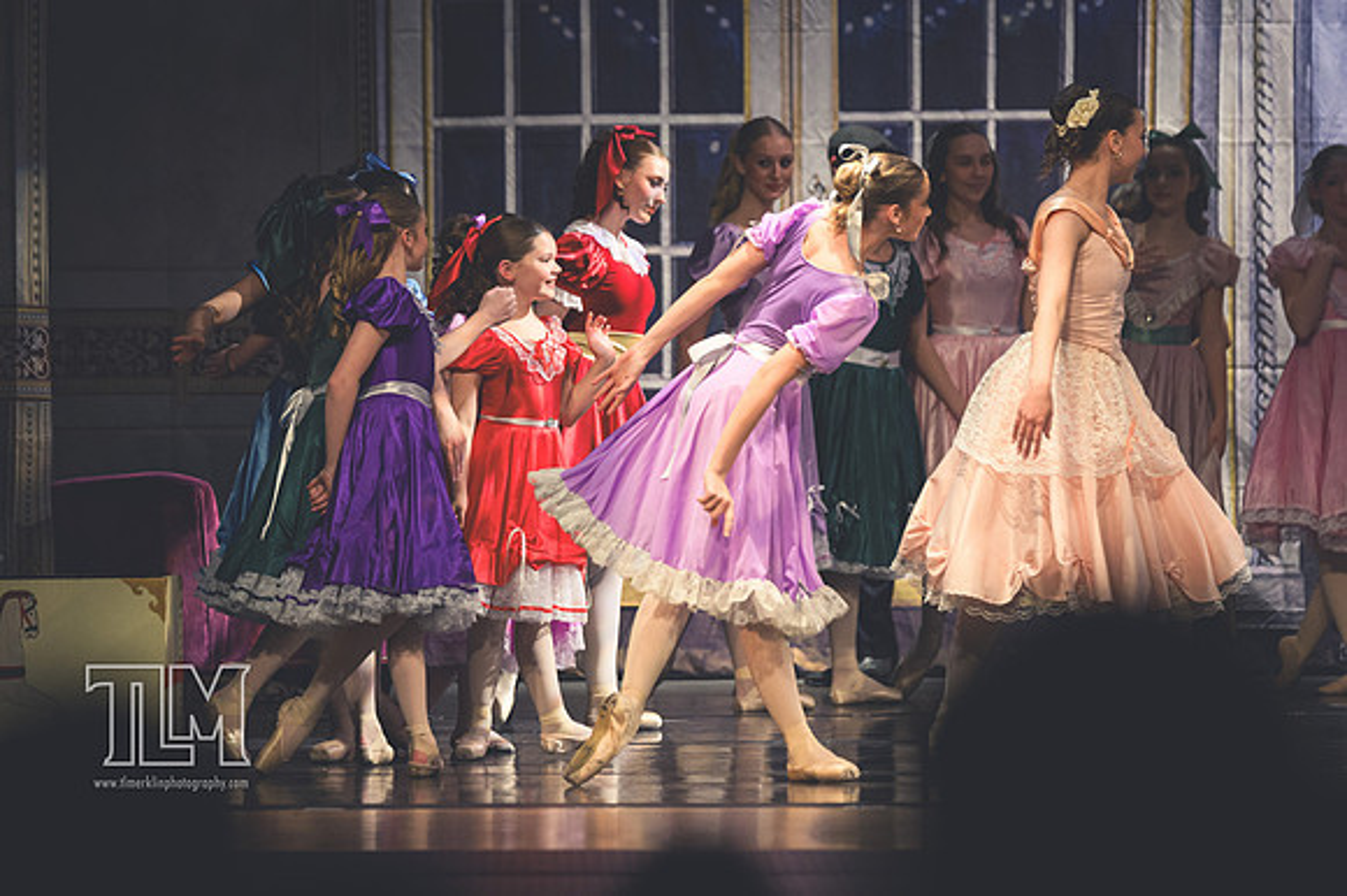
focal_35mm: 300
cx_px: 674
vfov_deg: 4.6
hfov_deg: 6.9
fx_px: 11218
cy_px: 448
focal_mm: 200
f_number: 2.8
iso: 1600
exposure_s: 1/400
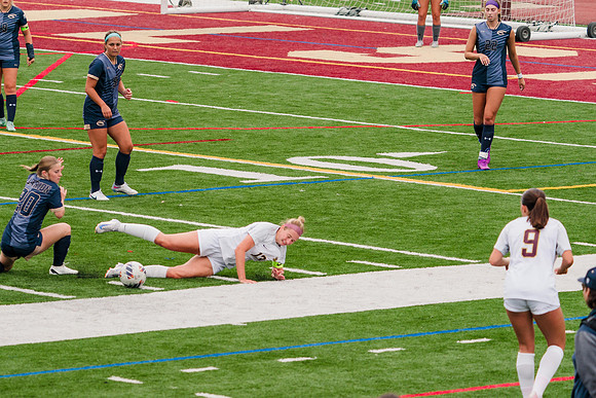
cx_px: 204
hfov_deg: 7.8
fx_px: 4361
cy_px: 187
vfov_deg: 5.2
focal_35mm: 263
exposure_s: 1/1600
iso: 500
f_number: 5.6
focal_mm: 200
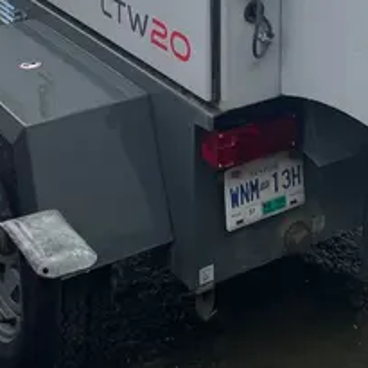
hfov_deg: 21.1
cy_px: -153
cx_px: 208
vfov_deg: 19.0
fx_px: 986
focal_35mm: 82
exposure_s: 1/569
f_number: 1.6
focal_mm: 4.2
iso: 32
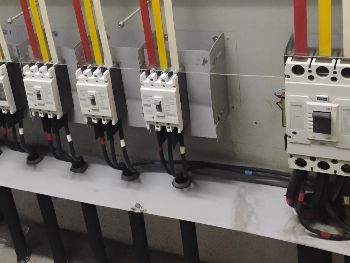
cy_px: 51
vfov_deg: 28.5
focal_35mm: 50
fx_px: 506
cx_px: 142
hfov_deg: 38.0
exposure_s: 1/30
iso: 2619
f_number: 1.8
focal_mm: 4.26
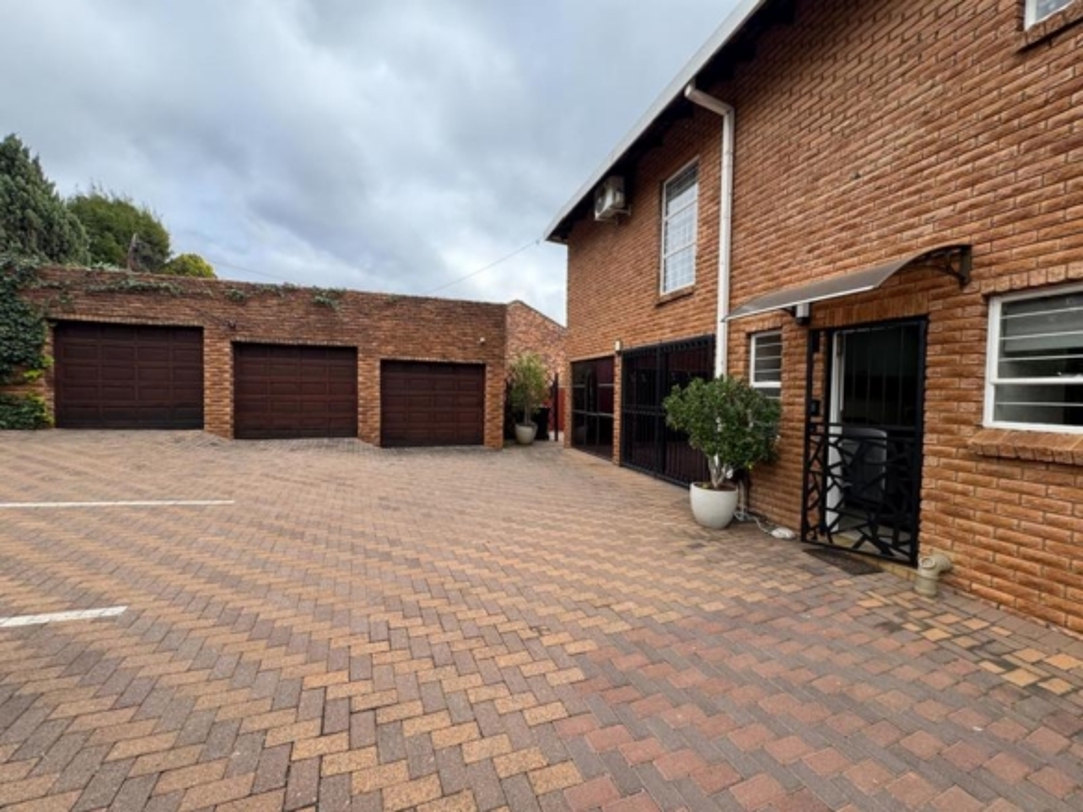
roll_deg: -1.0
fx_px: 438
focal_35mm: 14
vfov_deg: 85.7
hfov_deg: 102.1
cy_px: 406
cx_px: 542
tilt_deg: -0.8
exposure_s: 1/231
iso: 40
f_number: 2.2
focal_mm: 2.22
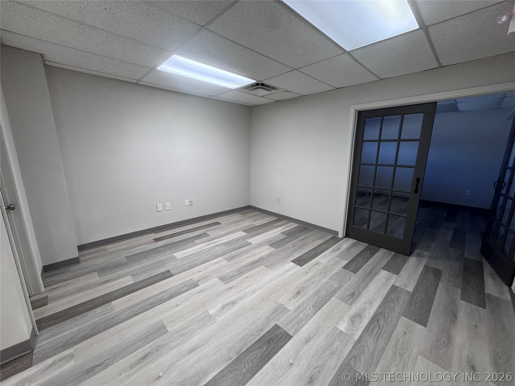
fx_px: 208
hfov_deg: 102.1
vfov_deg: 85.7
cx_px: 258
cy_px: 193
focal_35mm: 14
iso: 320
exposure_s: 1/120
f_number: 2.2
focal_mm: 2.22
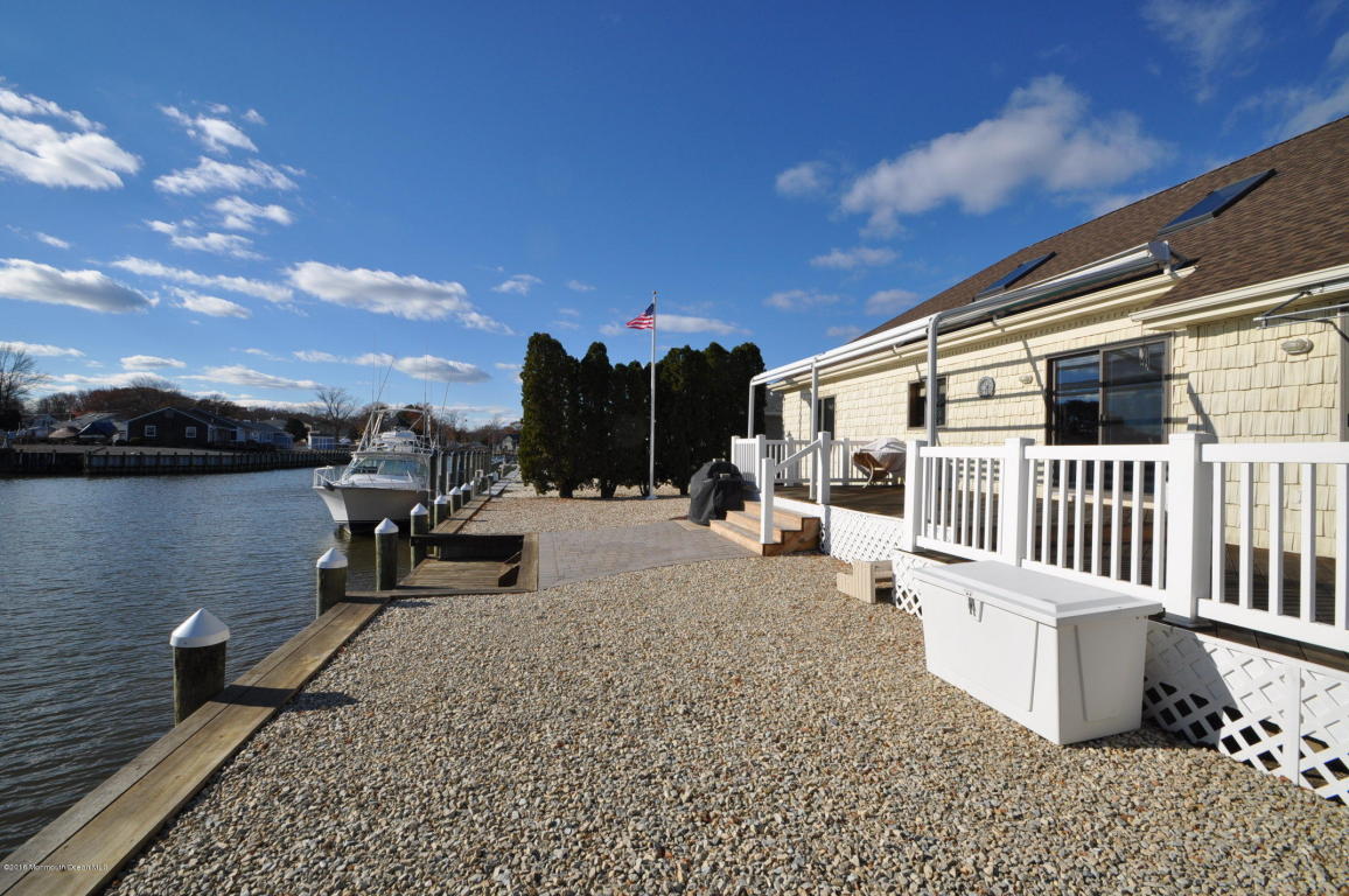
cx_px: 674
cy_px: 448
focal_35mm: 15
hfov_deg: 100.5
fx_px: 561
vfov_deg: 77.2
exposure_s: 1/400
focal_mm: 10
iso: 200
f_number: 10
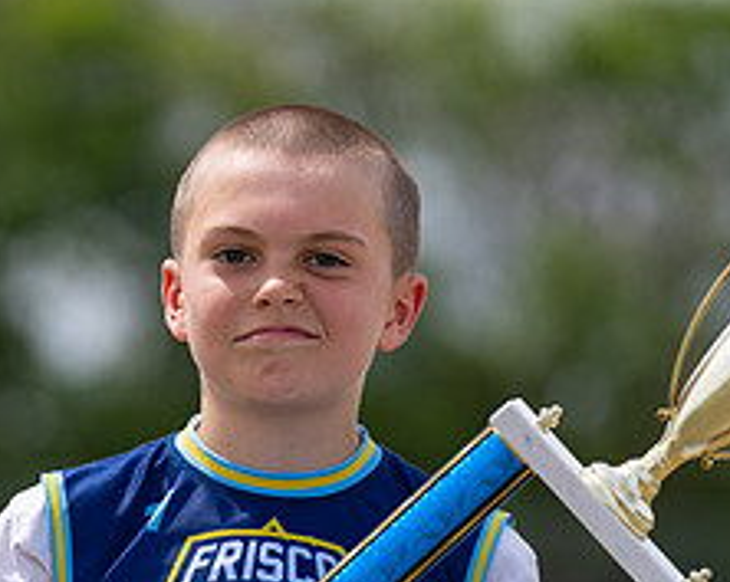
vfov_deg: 4.5
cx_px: 243
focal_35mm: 339
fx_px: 7315
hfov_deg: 5.7
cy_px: 617
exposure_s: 1/2000
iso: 100
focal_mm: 138
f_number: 2.8
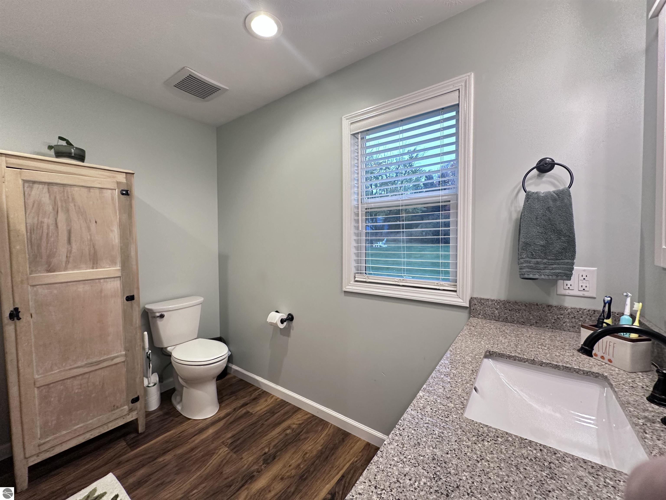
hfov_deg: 102.1
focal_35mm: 14
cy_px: 250
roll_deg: +0.0
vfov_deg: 85.7
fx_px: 269
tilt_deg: -2.3
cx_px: 333
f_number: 2.2
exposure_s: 1/60
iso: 250
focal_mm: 2.22
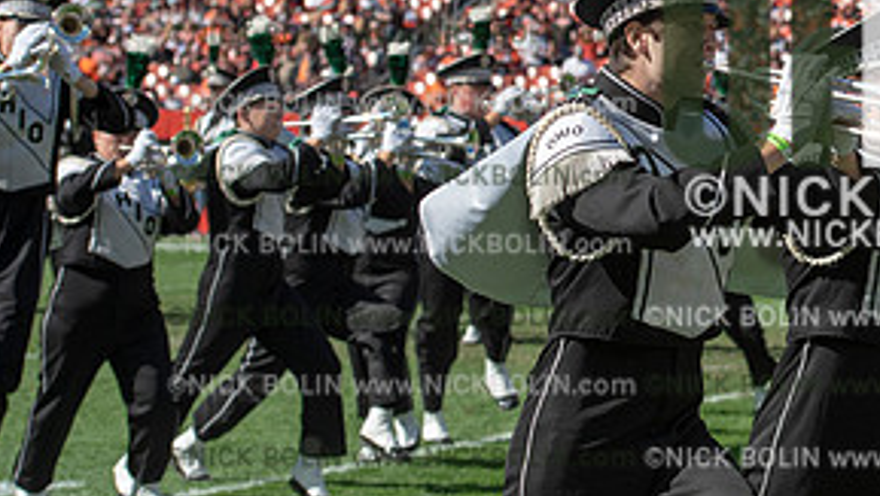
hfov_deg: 14.4
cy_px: 105
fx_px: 3432
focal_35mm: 147
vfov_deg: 8.3
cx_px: 877
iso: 400
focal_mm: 70
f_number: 5
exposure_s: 1/2000
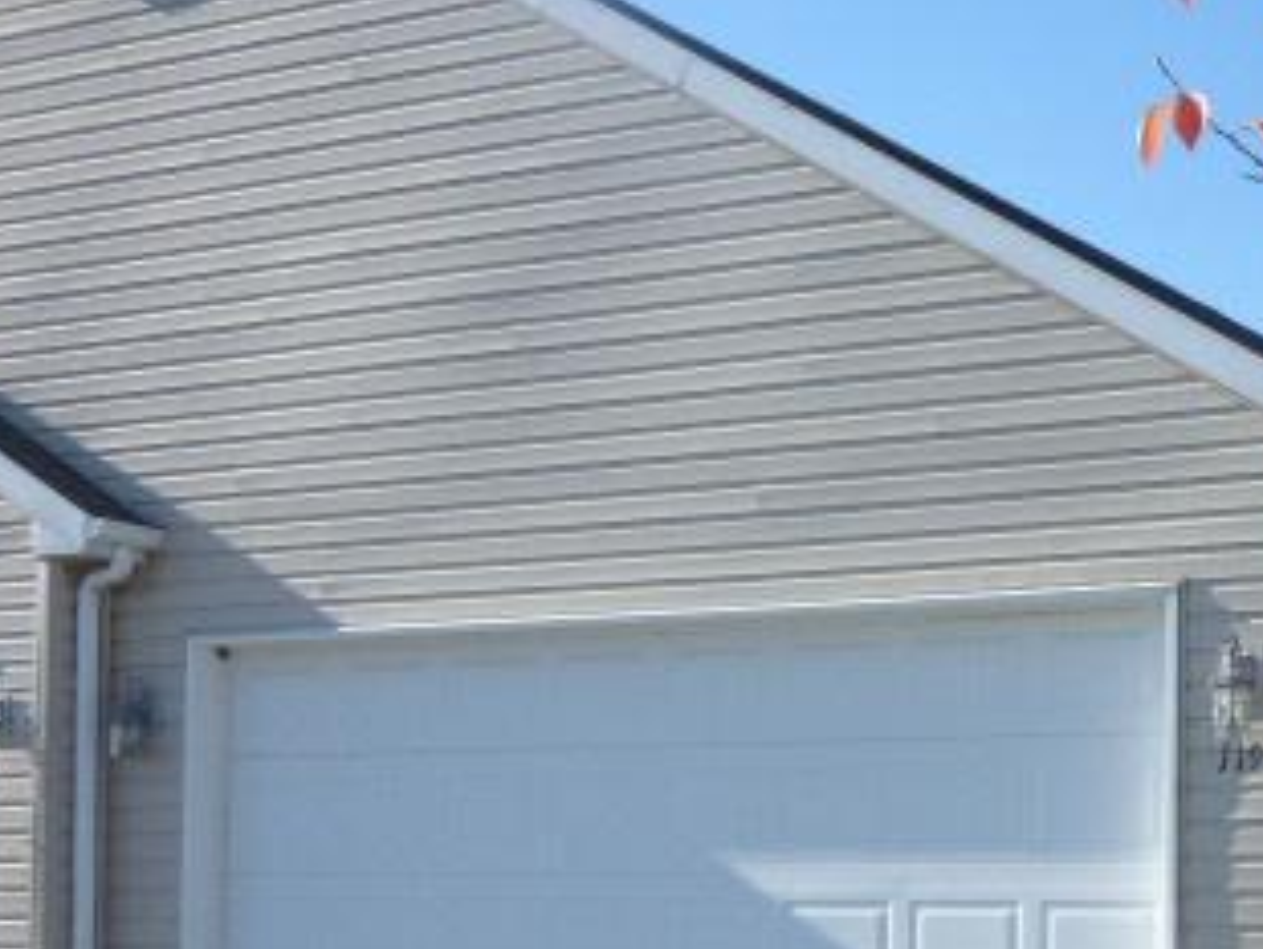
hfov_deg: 28.5
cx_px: 1251
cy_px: 770
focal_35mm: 64
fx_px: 2337
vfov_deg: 22.6
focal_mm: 5.53
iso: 125
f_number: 3.3
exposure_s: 1/1000
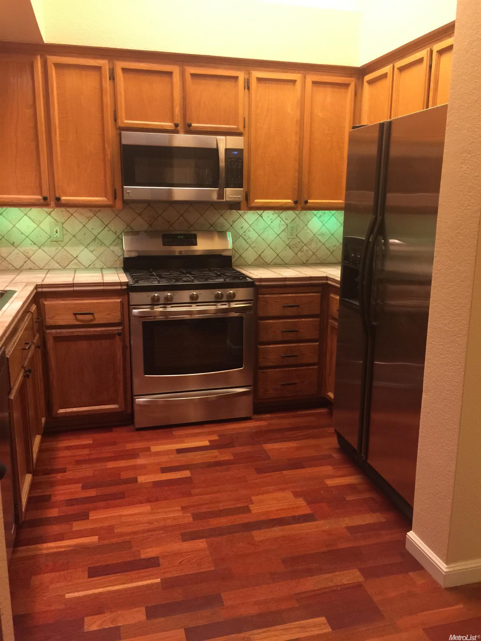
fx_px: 537
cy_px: 320
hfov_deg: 48.2
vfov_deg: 61.7
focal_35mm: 29
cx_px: 240
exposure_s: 1/15
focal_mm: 4.15
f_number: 2.2
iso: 125
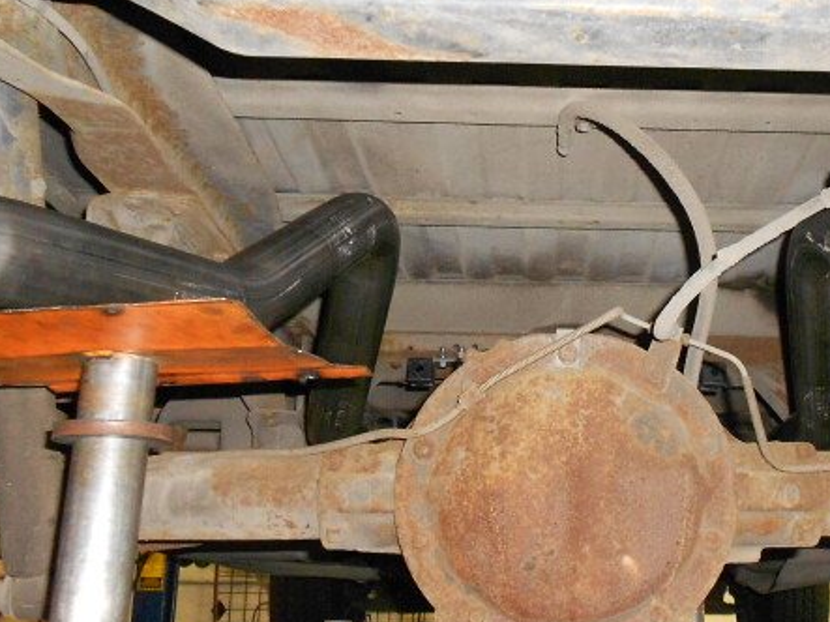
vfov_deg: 30.8
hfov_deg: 39.7
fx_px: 1127
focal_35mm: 47
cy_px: 277
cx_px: 590
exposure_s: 1/25
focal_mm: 4.6
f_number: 3.2
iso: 400
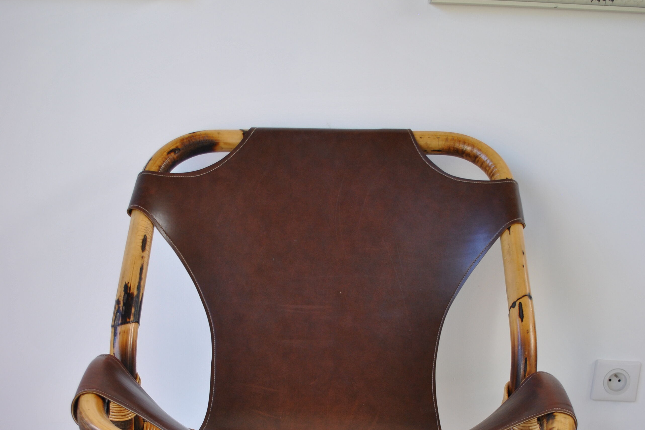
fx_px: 896
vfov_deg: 25.7
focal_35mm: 50
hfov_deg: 39.6
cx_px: 322
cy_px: 425
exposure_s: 1/80
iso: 200
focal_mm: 22
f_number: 4.5
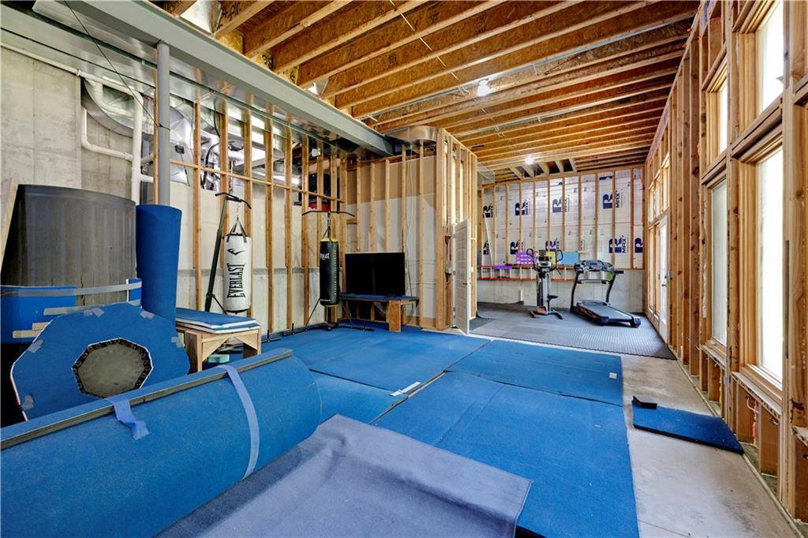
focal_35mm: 14
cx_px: 404
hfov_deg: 104.3
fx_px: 314
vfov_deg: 81.2
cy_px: 269
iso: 100
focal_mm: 14
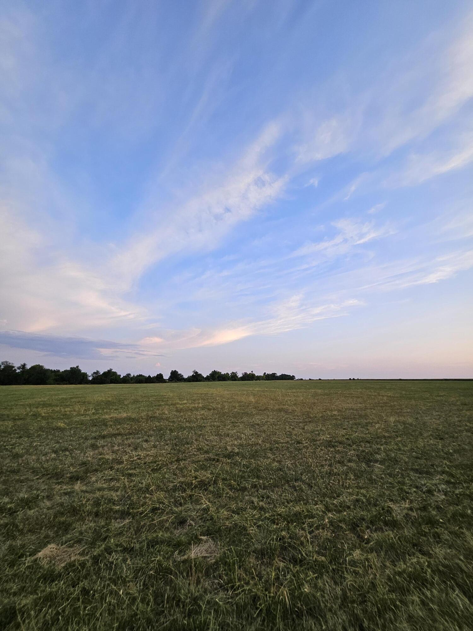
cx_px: 236
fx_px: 237
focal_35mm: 13
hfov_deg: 89.9
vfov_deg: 106.2
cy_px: 316
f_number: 2.2
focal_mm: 1.74
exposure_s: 1/120
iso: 50
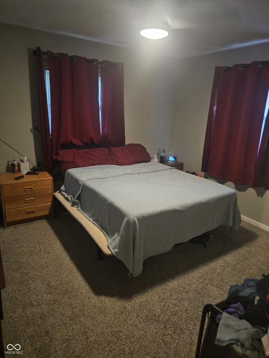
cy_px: 179
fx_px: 238
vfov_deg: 73.9
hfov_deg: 58.9
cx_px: 134
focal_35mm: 23
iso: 640
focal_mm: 6.3
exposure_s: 1/24
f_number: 1.7
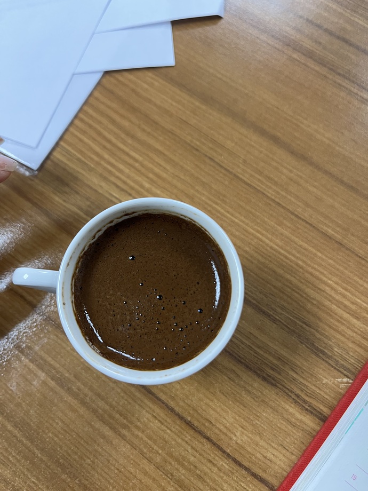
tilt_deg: -76.6
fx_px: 369
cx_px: 184
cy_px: 246
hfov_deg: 53.1
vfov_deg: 67.3
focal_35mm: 26
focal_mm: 5.1
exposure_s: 1/60
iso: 160
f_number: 1.6
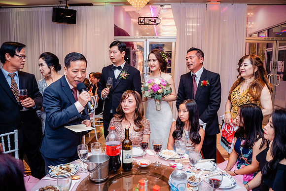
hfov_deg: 65.5
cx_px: 143
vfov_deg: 46.4
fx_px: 222
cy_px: 96
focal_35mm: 28
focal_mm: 28
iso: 1600
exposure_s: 1/200
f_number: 4.5
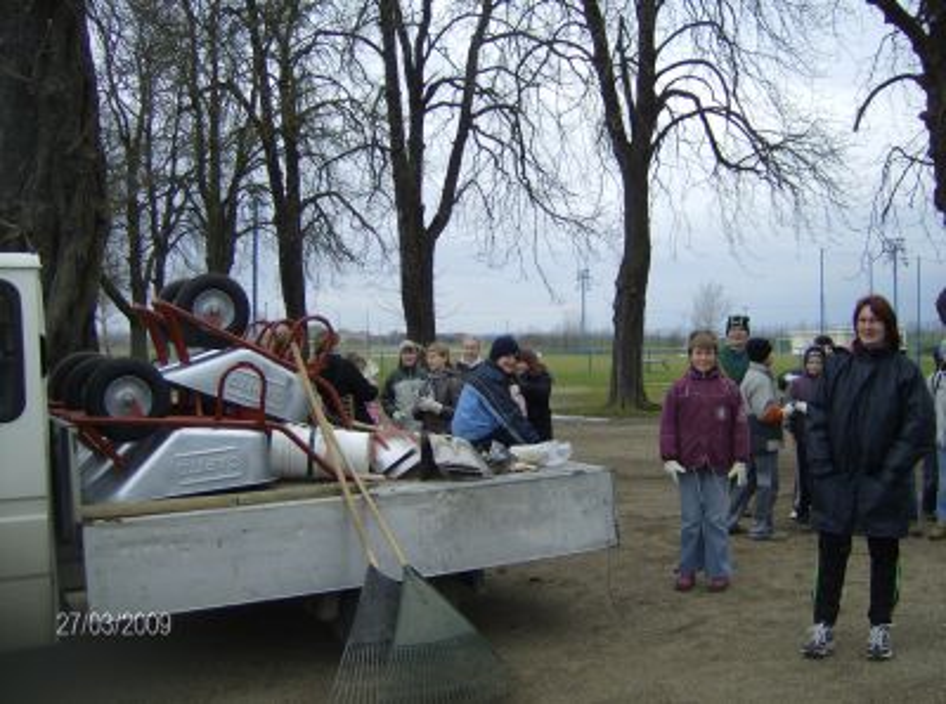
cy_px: 352
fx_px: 981
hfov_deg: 51.5
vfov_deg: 39.5
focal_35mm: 36
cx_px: 473
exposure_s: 1/127
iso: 100
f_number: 2.8
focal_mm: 6
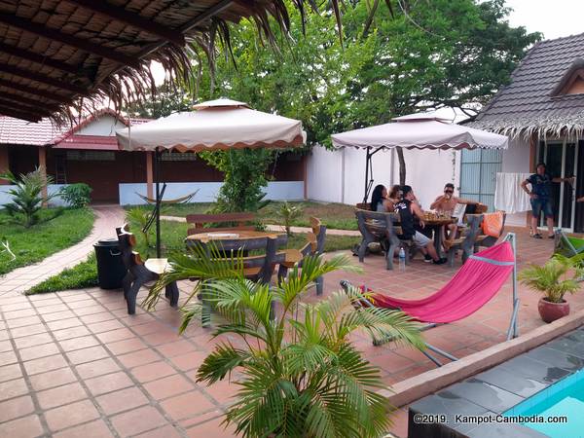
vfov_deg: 53.1
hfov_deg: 67.3
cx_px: 292
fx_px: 439
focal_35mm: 26
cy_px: 219
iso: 50
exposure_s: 1/100
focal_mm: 3.93
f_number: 1.7
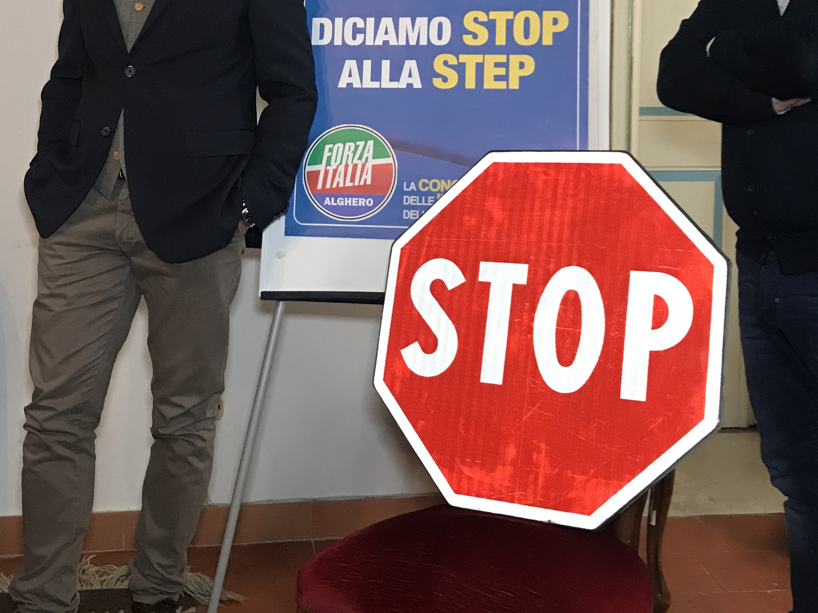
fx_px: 1181
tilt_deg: -1.4
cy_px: 100
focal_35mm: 50
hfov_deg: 38.1
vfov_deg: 28.3
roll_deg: -0.3
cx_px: 364
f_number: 1.8
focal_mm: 3.99
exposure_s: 1/17
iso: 100
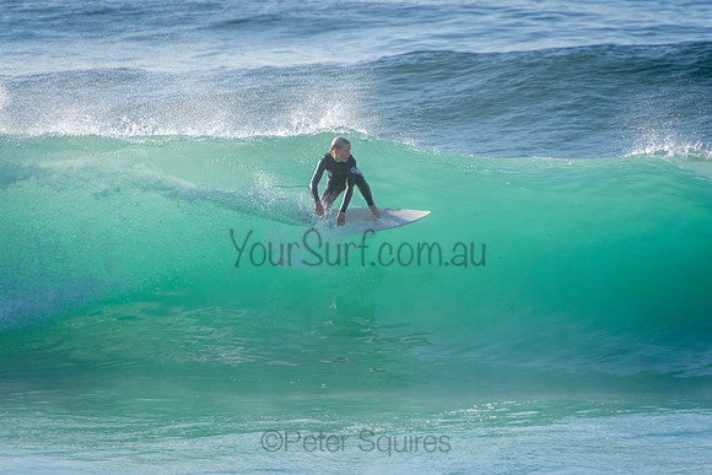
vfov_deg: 2.3
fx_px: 11869
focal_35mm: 600
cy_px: 238
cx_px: 356
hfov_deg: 3.4
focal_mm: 400
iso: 250
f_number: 5.6
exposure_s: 1/2000
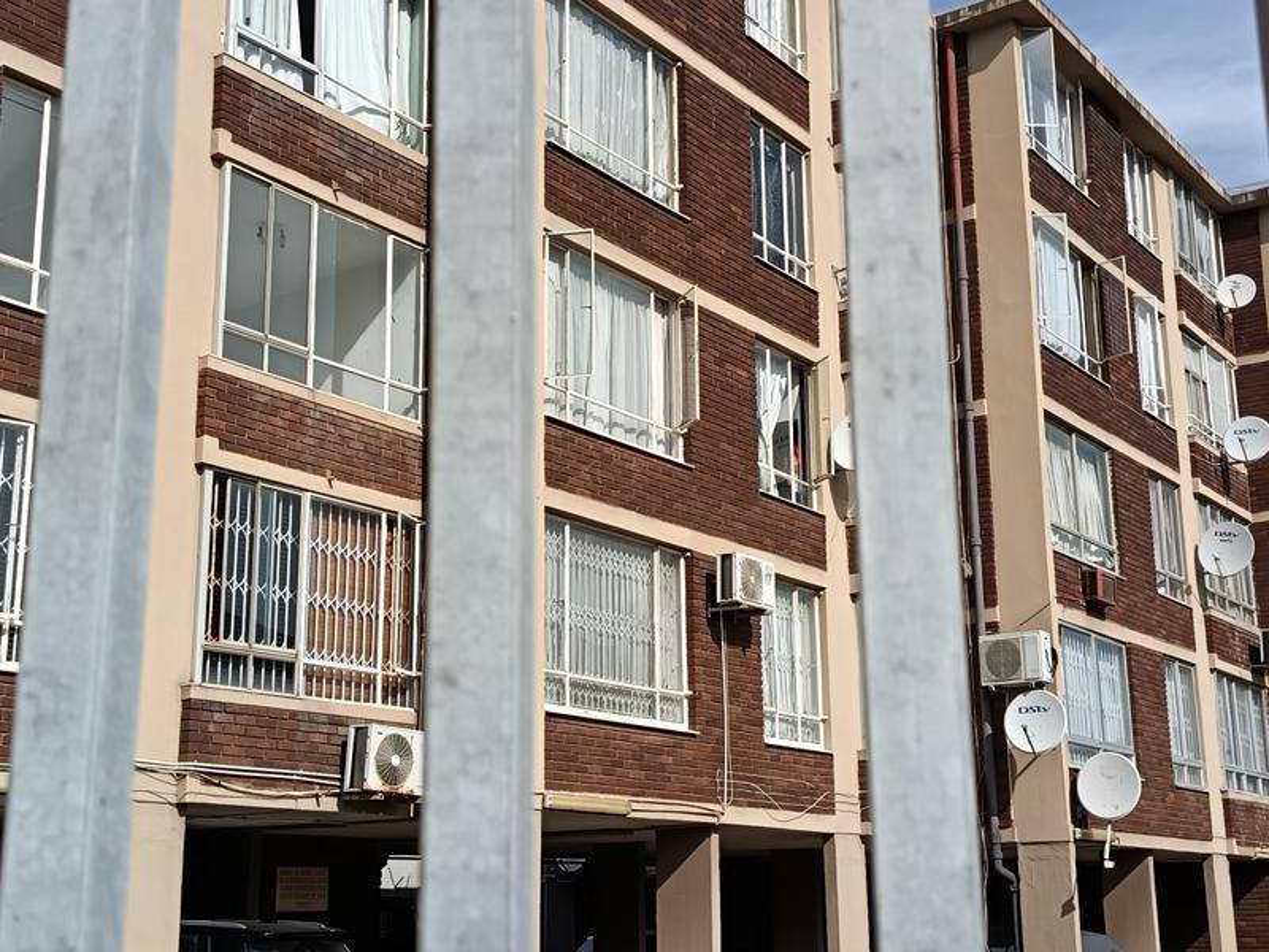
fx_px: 1760
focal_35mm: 48
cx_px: 634
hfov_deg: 39.7
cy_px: 476
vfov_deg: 30.3
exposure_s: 1/628
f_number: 1.75
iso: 100
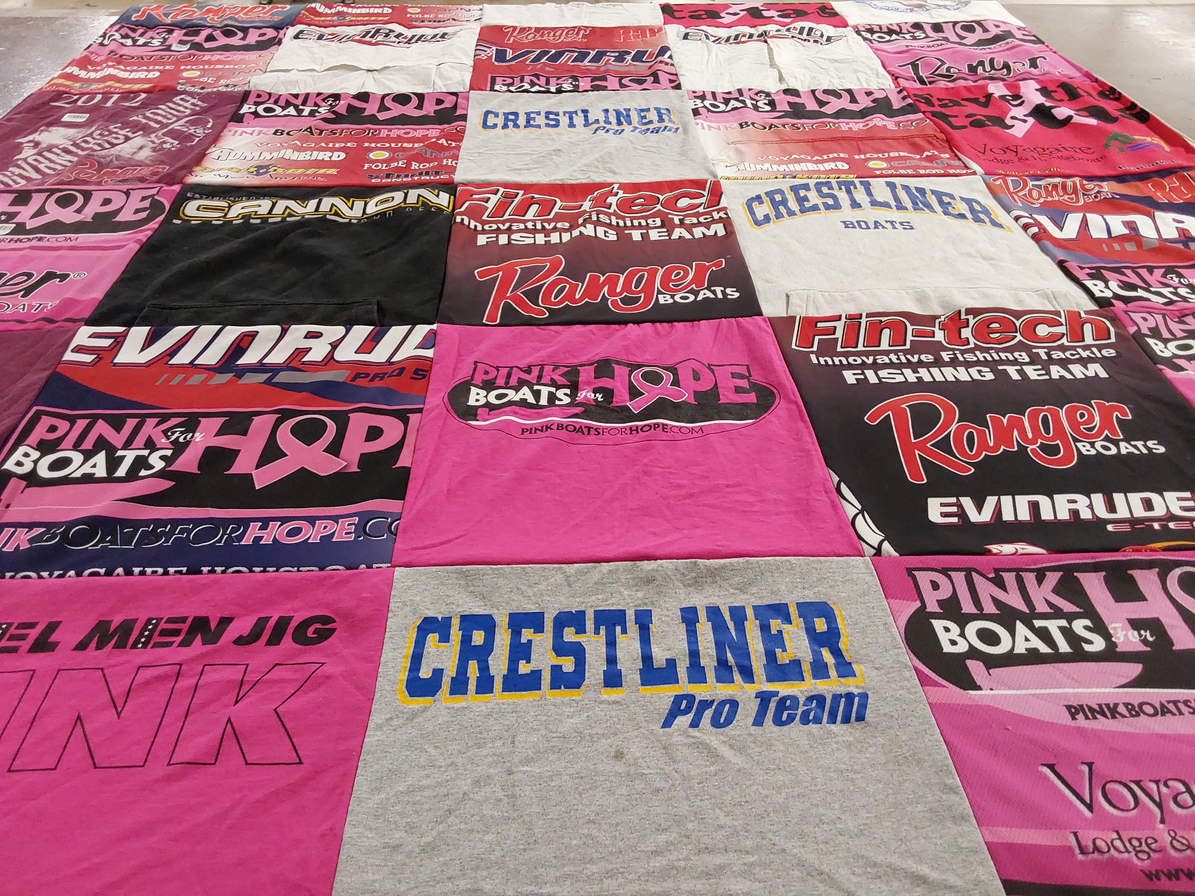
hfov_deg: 63.4
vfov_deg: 49.7
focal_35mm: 28
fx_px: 967
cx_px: 598
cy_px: 448
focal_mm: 2.91
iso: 125
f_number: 1.9
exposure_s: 1/60
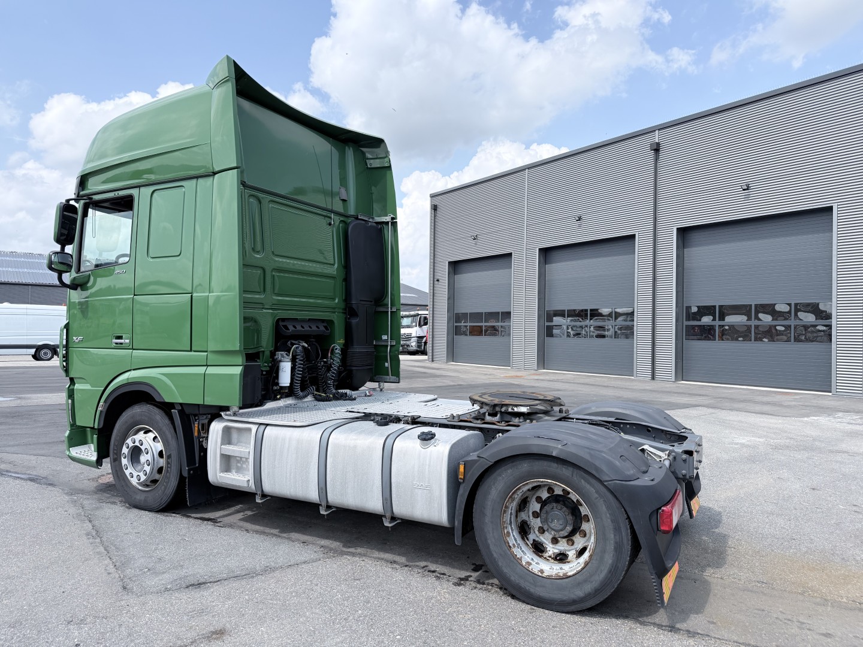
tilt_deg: +0.7
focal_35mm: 24
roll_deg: -0.6
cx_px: 432
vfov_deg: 56.8
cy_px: 324
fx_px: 598
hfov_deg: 71.6
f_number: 1.78
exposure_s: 1/3279
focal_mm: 6.76
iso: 100
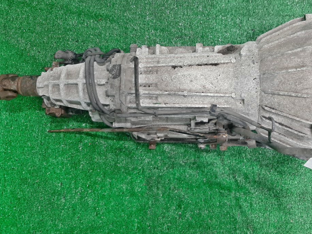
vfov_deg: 34.9
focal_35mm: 41
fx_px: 370
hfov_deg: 45.6
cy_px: 85
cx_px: 185
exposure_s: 1/50
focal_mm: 3.93
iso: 116
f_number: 1.7
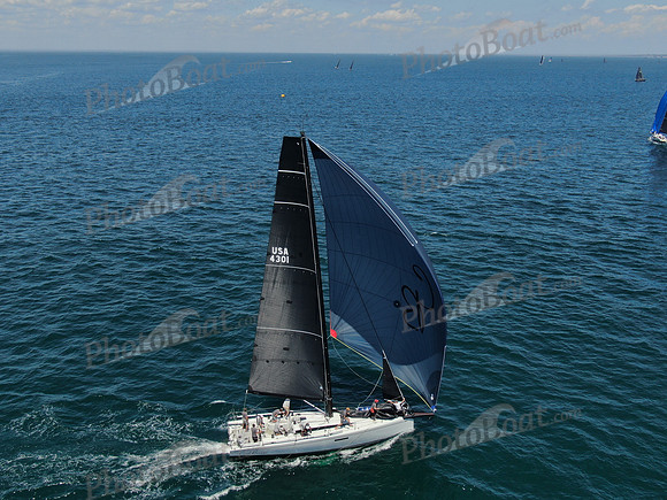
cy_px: 250
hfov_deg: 52.6
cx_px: 334
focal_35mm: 35
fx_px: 674
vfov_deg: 40.7
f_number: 3.3
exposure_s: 1/1250
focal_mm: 5.94
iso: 100
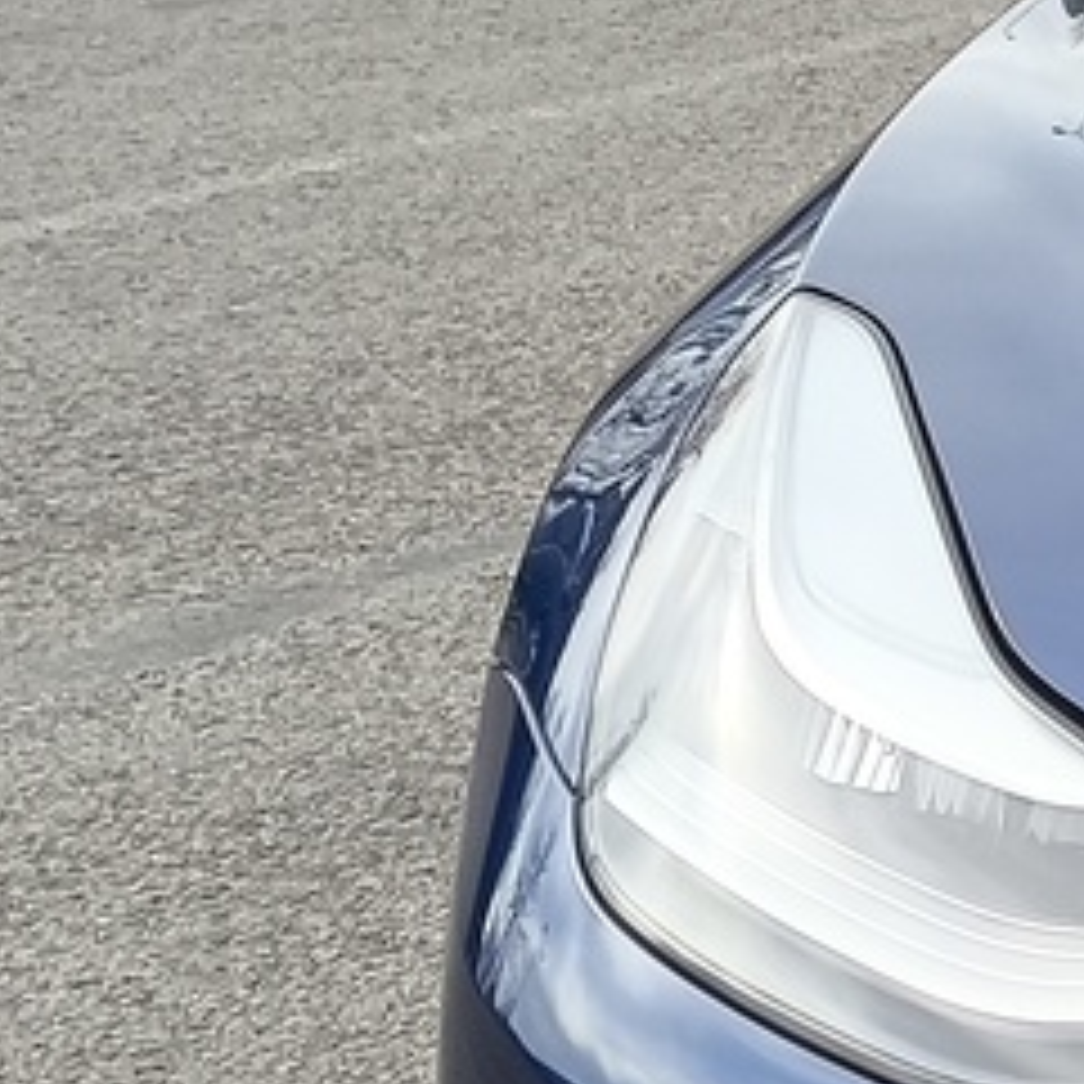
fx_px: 5208
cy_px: 713
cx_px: 2420
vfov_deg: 11.9
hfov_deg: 10.5
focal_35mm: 147
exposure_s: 1/901
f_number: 1.7
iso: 50
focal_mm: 4.71
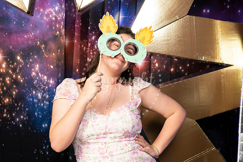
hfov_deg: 34.2
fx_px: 395
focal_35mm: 58
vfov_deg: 23.2
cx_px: 122
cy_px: 81
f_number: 8
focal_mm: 48
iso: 320
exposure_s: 1/125
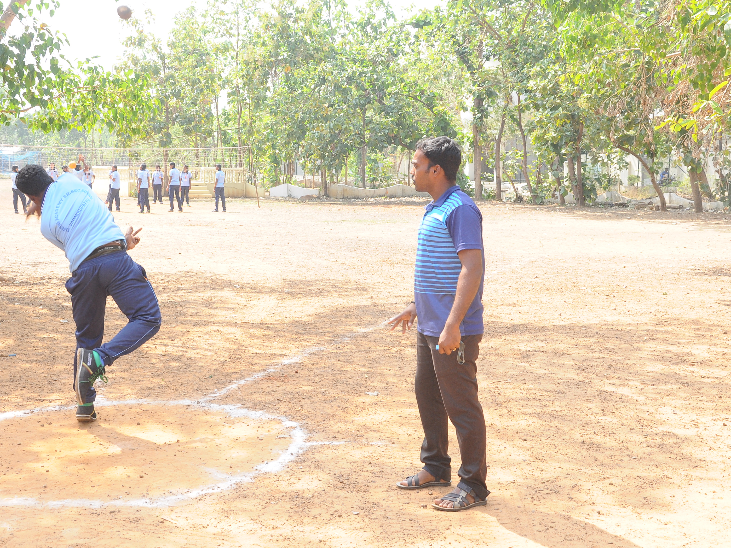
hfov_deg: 36.1
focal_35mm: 53
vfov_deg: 27.5
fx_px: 1119
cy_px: 271
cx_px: 313
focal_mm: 32
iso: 400
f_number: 11
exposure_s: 1/125
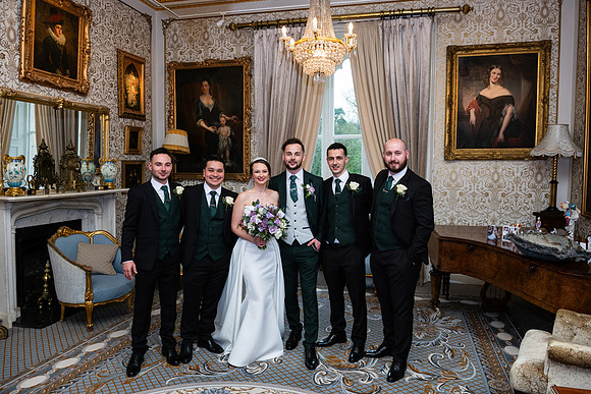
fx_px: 427
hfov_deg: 69.4
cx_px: 296
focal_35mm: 26
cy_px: 197
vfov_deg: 49.6
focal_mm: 26
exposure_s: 1/160
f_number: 5
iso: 500
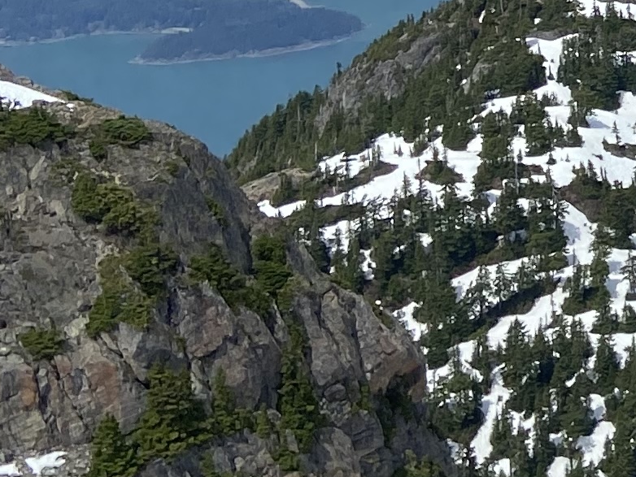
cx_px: 1275
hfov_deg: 12.8
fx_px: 2463
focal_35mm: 134
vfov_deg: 10.9
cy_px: -98
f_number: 1.8
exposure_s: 1/4274
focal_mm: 4.25
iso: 32
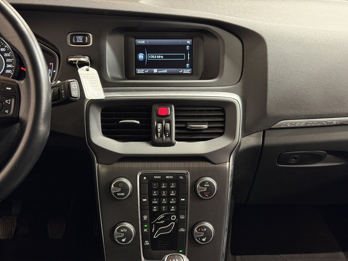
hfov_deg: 39.7
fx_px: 483
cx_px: 174
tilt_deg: -20.0
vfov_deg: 30.3
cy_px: 130
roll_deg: +0.5
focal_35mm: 48
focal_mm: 6.76
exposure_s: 1/33
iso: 320
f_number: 1.78
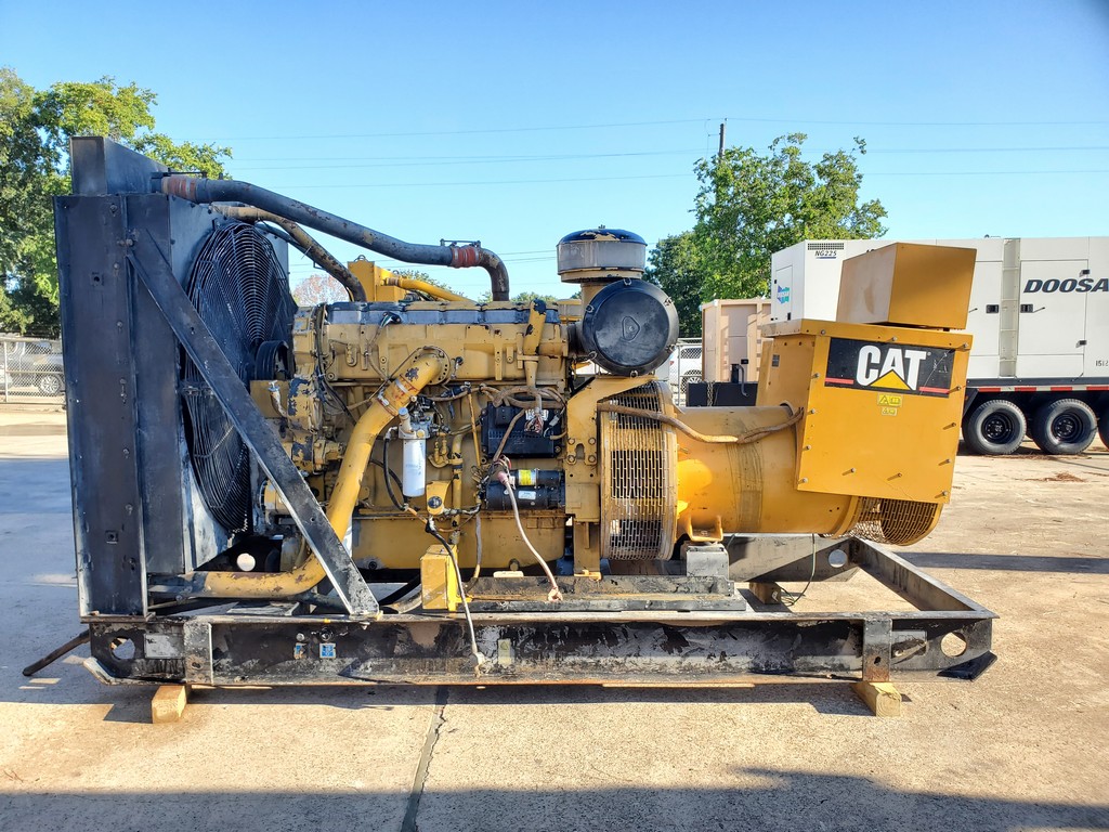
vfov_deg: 53.1
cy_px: 416
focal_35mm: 26
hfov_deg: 67.3
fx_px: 833
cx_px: 554
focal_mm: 4.3
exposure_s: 1/387
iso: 50
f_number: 2.4
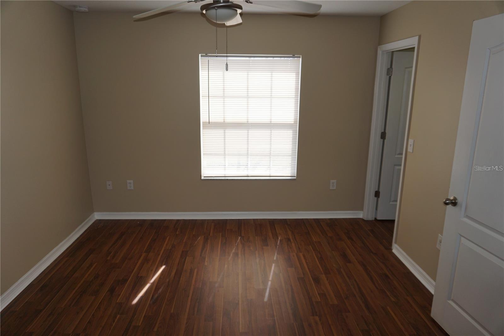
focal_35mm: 24
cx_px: 252
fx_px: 336
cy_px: 168
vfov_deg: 53.1
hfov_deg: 73.8
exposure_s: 1/60
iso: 100
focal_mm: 16
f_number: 4.5
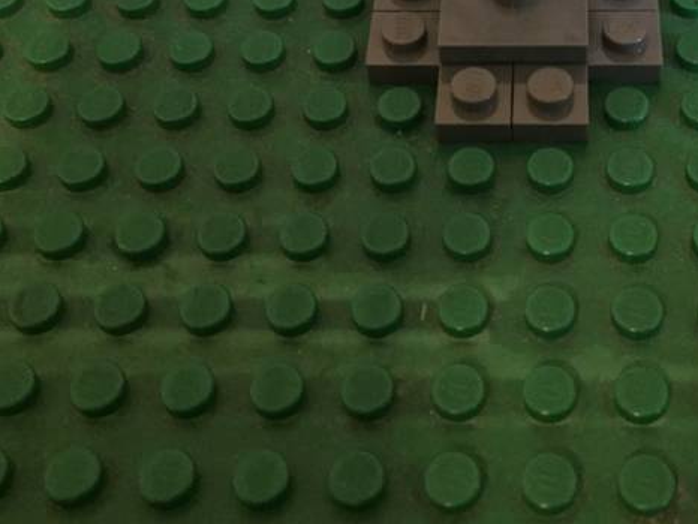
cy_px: 47
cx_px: 505
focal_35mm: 56
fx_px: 1130
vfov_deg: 25.3
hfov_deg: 33.8
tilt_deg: -47.5
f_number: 2.2
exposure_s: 1/17
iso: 500
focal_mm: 4.15
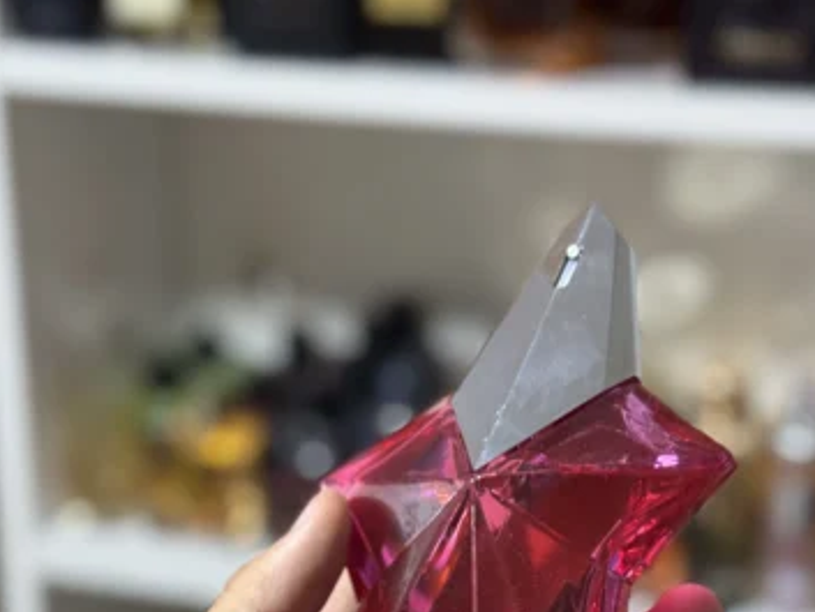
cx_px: 455
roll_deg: -2.1
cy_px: 493
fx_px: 1837
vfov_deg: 18.7
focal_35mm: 78
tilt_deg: -20.2
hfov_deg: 25.0
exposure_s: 1/50
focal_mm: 6.76
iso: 250
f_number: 1.78
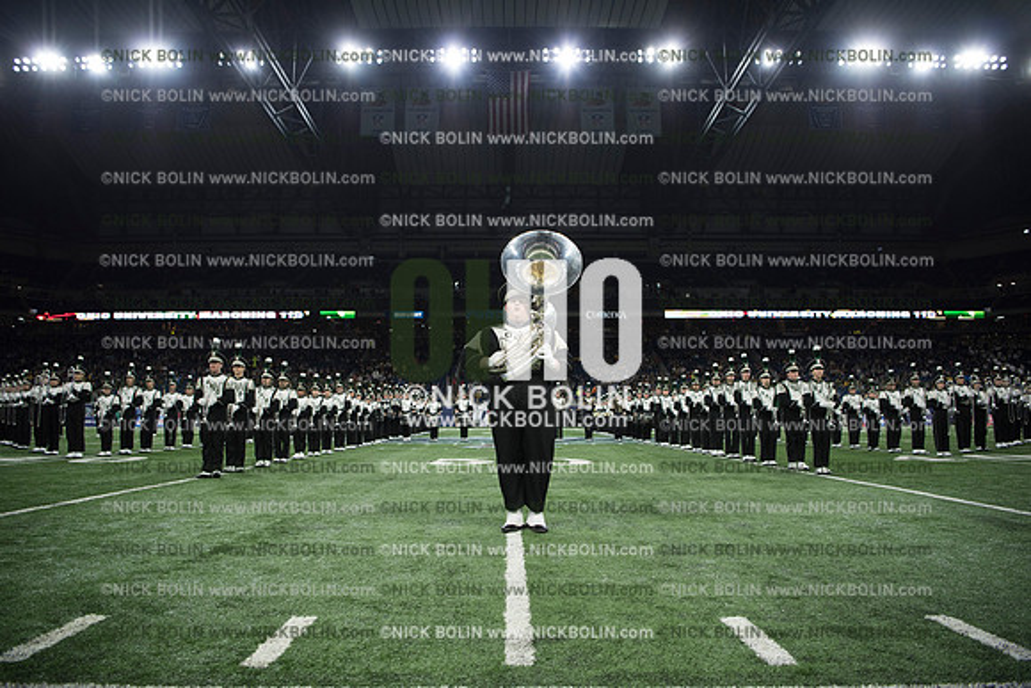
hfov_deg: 73.7
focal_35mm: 24
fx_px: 687
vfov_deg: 53.2
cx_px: 516
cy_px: 344
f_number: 2.8
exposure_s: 1/1250
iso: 1250
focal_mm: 24
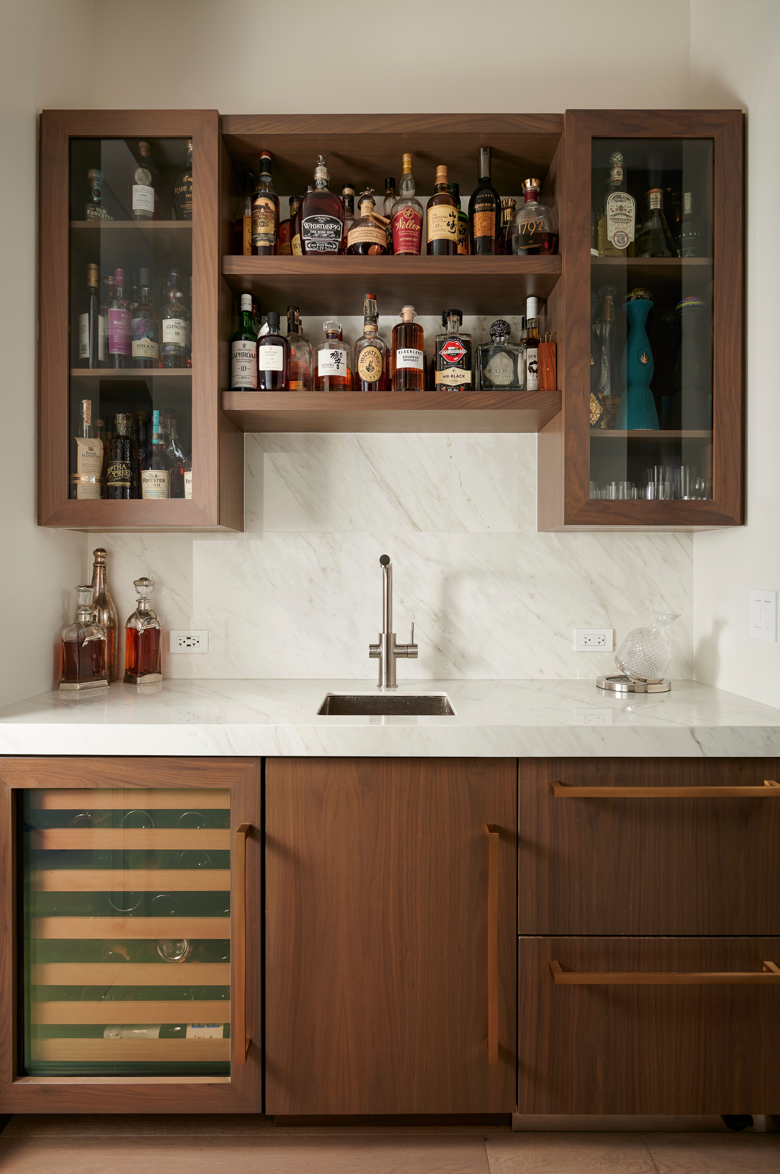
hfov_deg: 61.8
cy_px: 587
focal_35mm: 20
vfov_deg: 84.0
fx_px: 651
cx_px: 390
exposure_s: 1/200
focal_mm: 20
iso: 200
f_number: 8
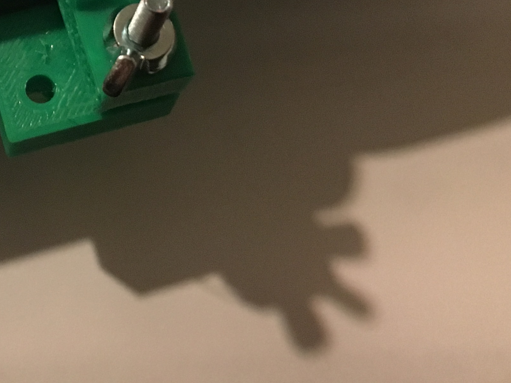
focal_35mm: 73
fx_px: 1077
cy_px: -98
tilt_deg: -63.1
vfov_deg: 18.9
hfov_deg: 25.4
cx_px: -2
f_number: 2.2
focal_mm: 4.15
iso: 500
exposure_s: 1/17
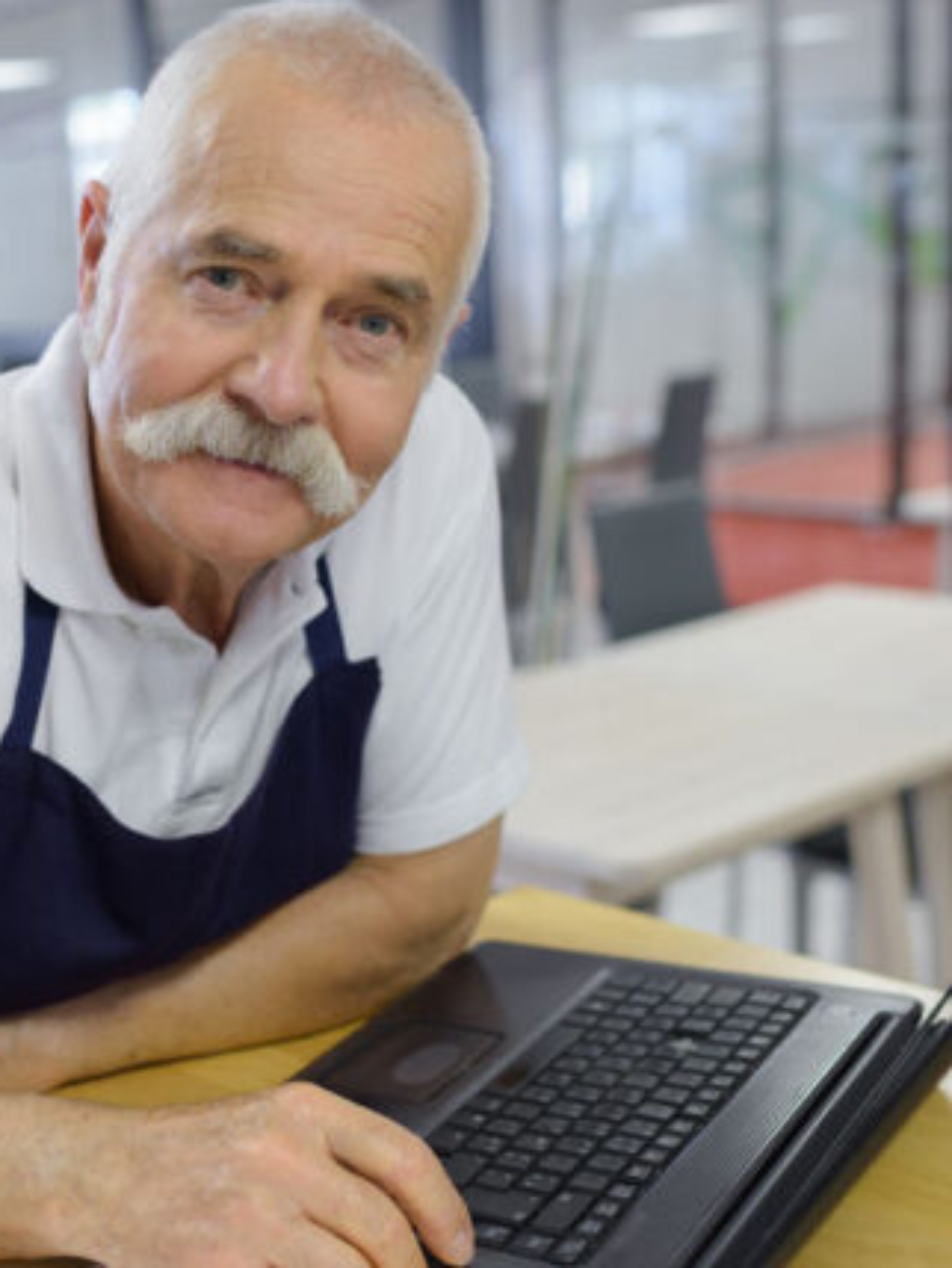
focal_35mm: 51
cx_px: 163
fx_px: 1869
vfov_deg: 37.5
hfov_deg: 27.9
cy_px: 633
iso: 640
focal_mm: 35
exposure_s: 1/80
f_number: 2.8
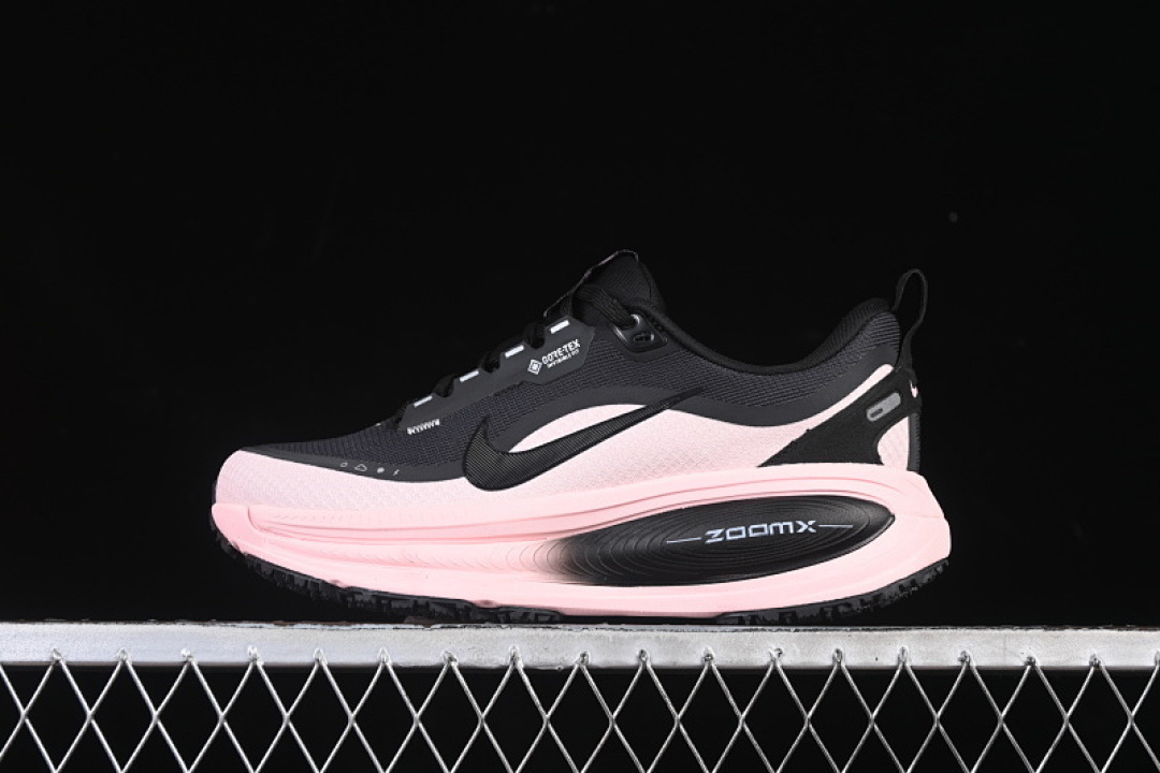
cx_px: 580
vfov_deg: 18.2
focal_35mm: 75
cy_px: 386
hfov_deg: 27.0
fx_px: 2416
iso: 160
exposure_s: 1/60
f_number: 6.3
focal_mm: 50
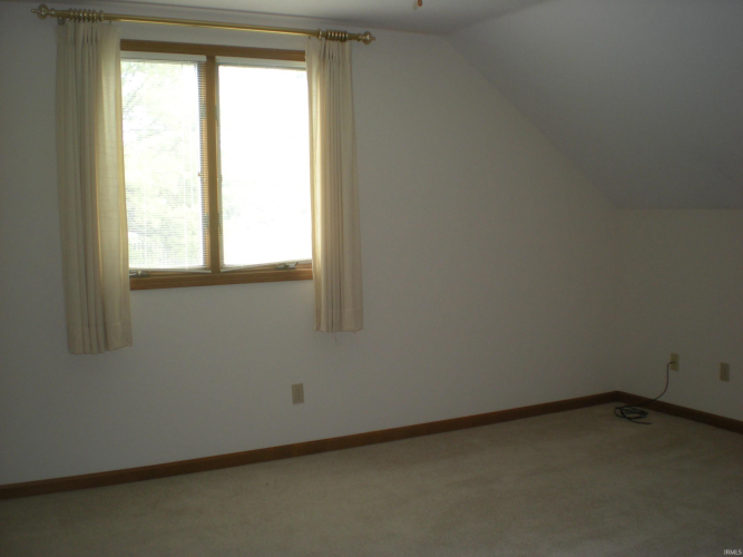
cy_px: 278
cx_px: 372
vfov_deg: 37.7
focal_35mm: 38
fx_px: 815
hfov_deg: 49.0
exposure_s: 1/30
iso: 90
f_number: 3.1
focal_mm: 6.3
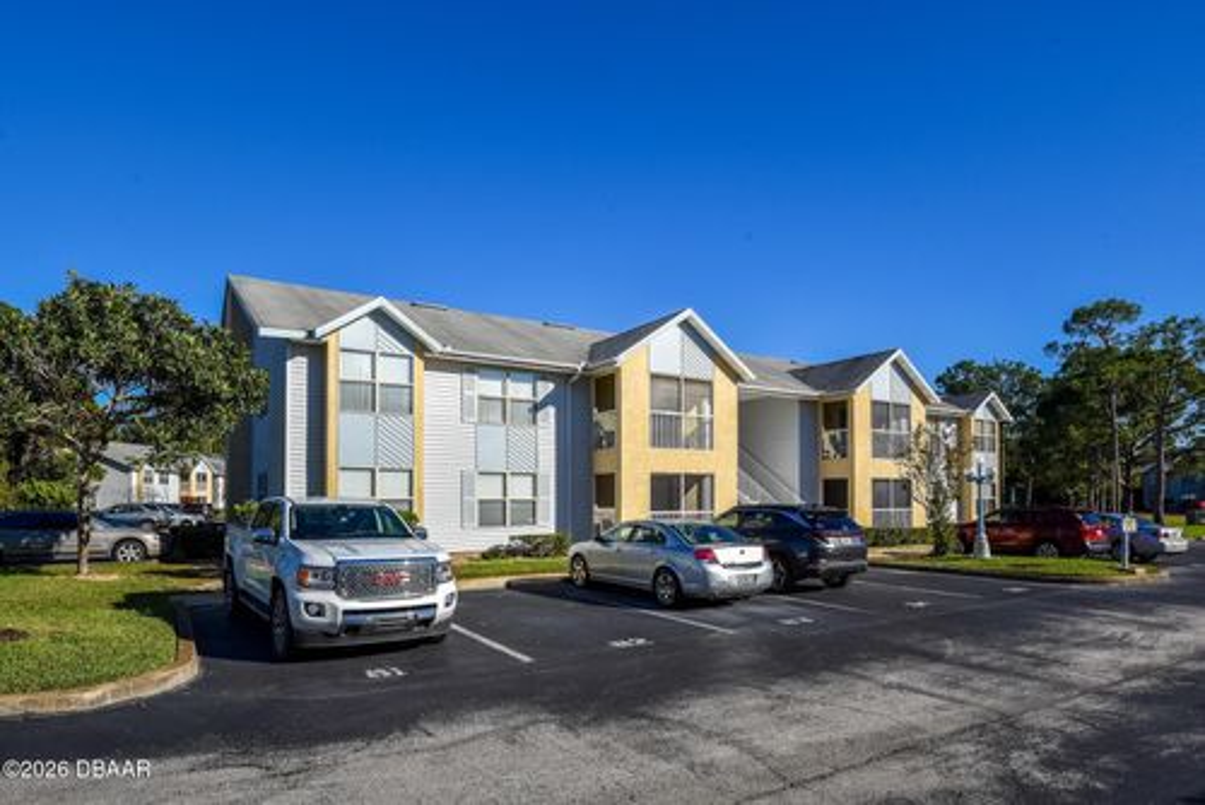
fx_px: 670
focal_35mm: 20
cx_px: 602
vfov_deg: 62.0
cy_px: 402
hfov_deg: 83.9
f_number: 11
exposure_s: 1/500
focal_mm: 20
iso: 200
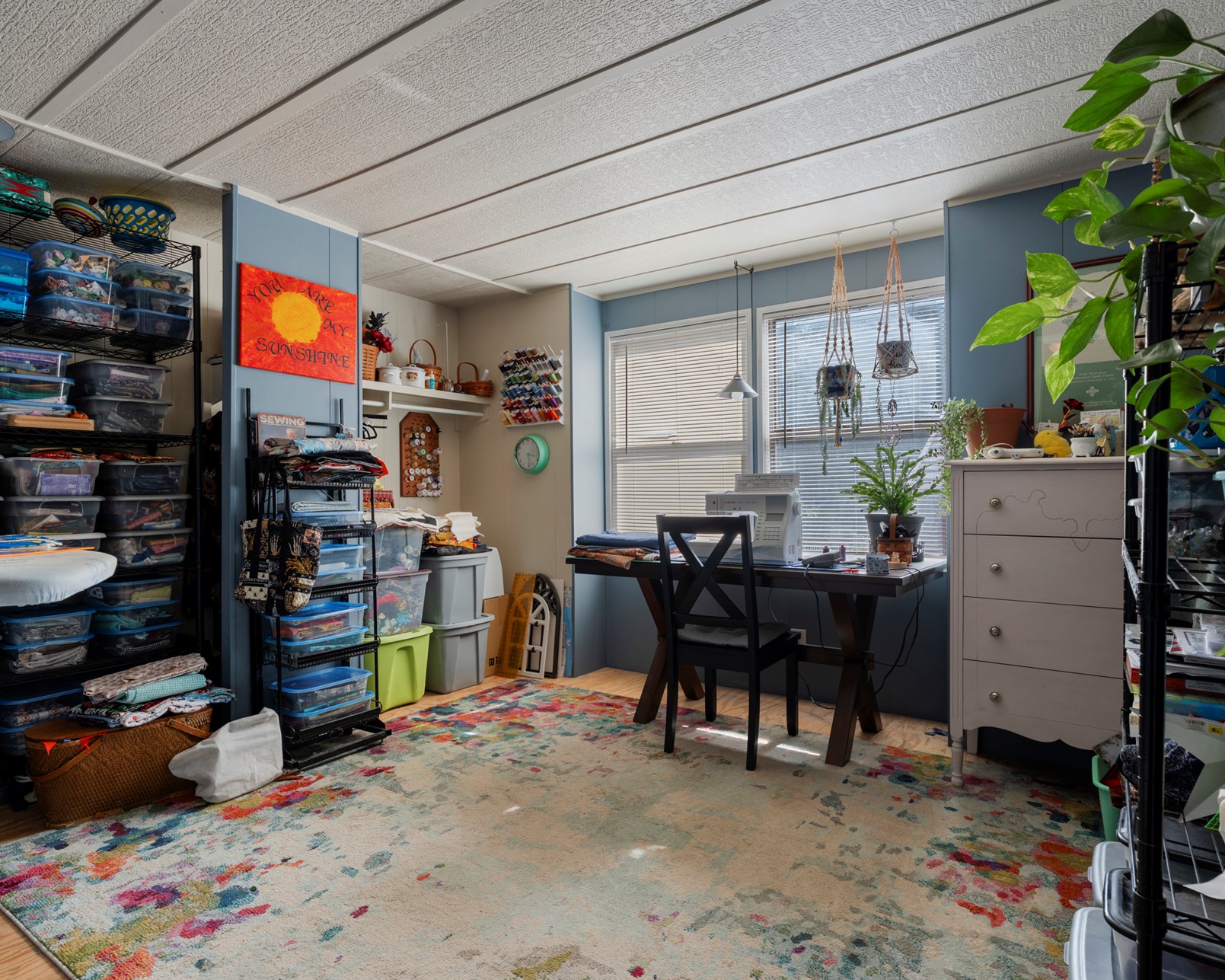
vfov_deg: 70.8
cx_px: 629
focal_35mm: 19
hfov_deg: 83.3
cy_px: 490
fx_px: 689
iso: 200
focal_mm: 16
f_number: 8
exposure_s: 1/8
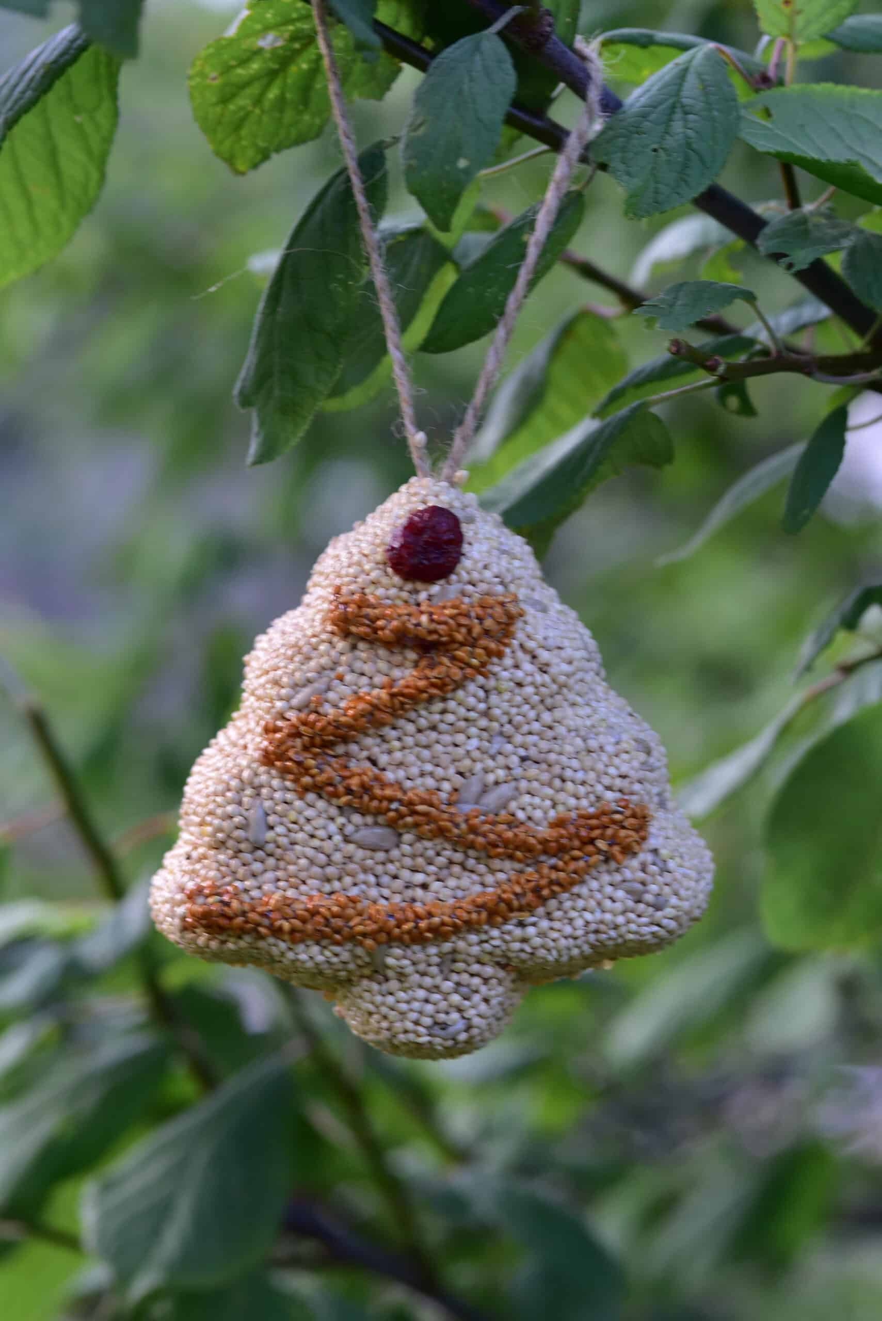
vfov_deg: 19.4
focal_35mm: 105
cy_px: 660
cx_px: 441
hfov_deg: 13.1
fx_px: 3855
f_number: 7.1
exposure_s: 1/100
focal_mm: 105
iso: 400
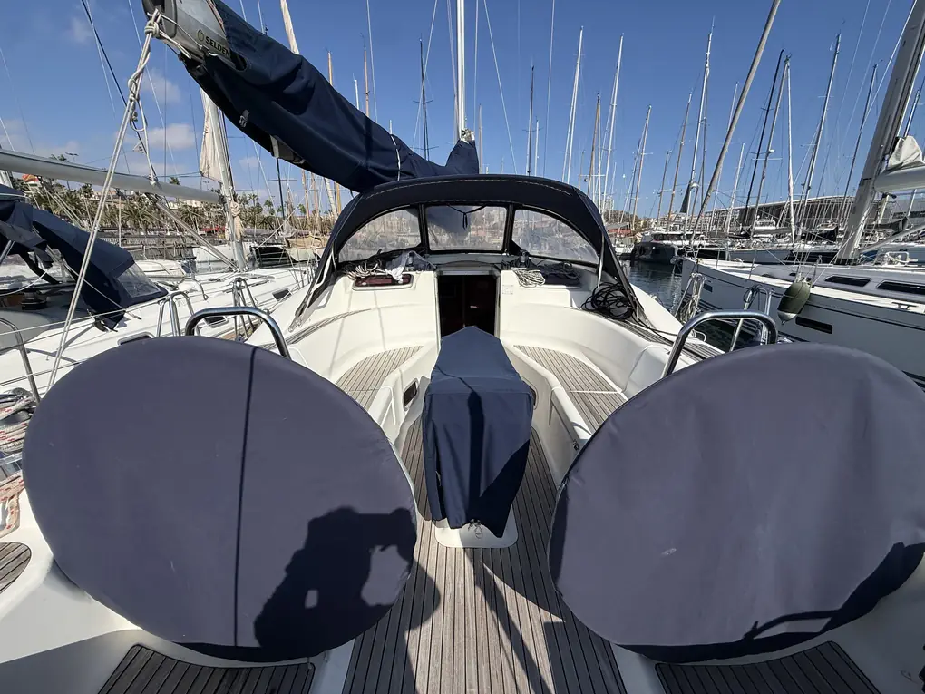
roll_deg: +0.1
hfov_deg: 102.1
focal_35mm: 14
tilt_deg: -15.2
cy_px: 347
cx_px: 462
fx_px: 374
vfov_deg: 85.7
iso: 50
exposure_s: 1/5155
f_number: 2.2
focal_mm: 2.22
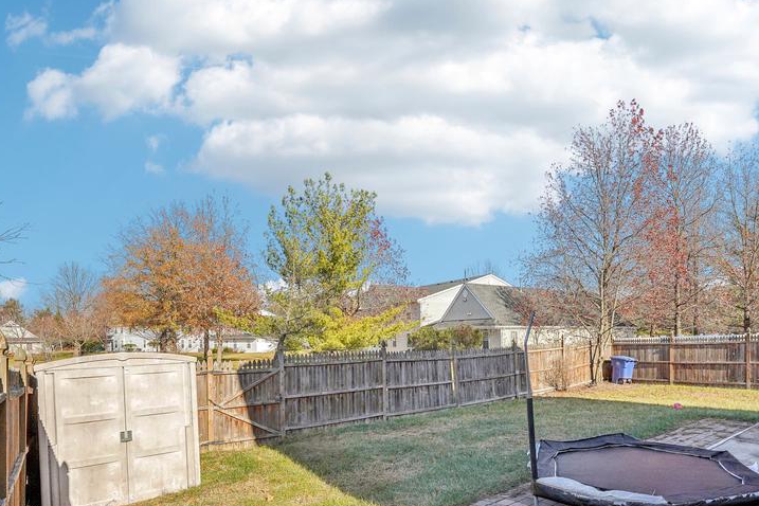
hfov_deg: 82.8
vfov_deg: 60.4
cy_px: 340
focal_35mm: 20
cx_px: 463
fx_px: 422
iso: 500
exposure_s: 1/1600
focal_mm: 14
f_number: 7.1
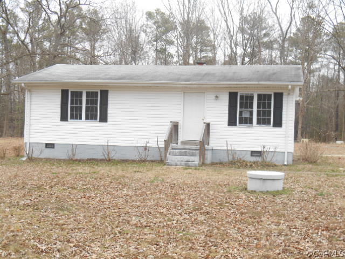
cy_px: 130
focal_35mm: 53
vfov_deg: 27.5
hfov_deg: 36.2
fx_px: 528
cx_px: 172
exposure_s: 1/30
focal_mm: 9.5
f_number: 4.2
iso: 80
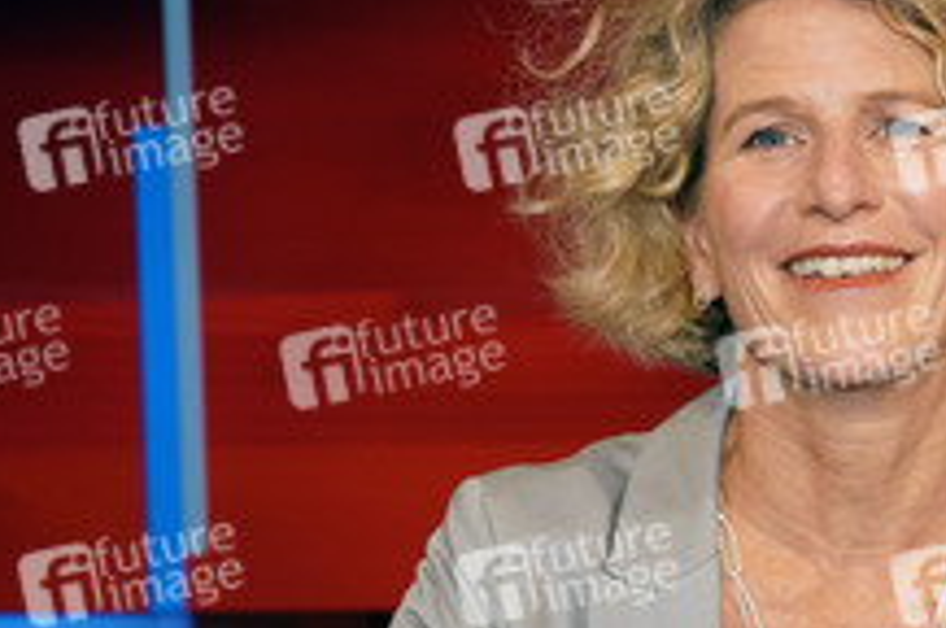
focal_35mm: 102
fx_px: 2676
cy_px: 467
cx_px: 887
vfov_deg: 13.3
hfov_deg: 19.6
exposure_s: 1/160
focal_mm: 49
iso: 1600
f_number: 4.5
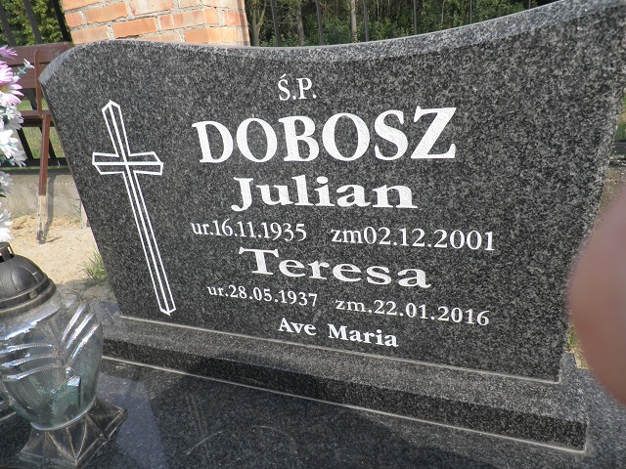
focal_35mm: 24
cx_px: 313
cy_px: 234
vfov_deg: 56.8
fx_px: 434
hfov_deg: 71.6
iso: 64
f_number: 8.3
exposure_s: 1/80
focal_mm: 4.3
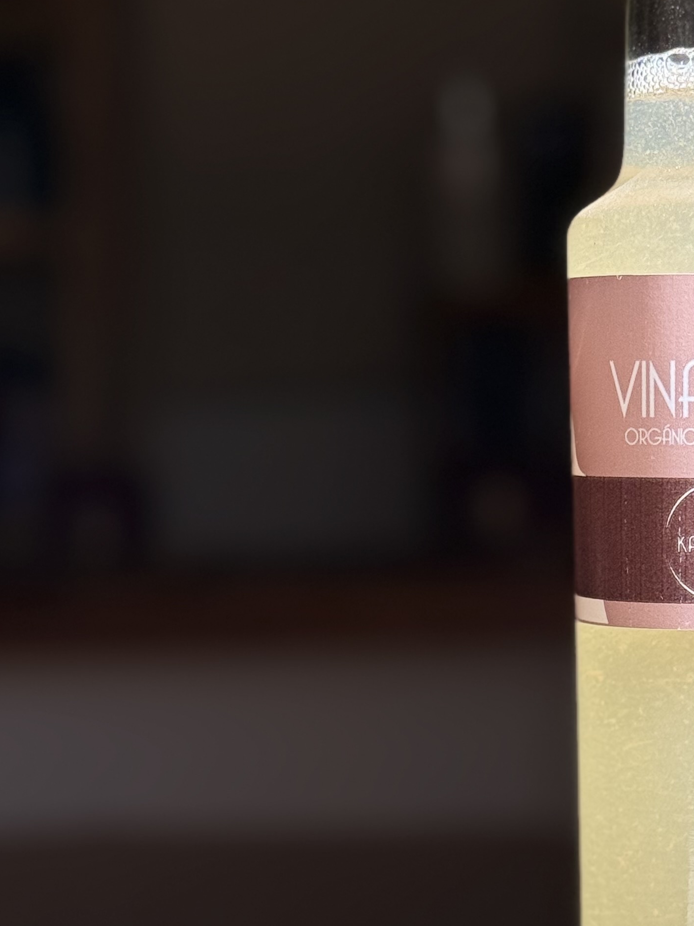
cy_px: 482
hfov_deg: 14.2
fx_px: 2754
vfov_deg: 19.1
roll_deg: +2.4
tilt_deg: -0.1
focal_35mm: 103
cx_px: 680
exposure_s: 1/1543
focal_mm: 6.76
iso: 64
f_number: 1.78
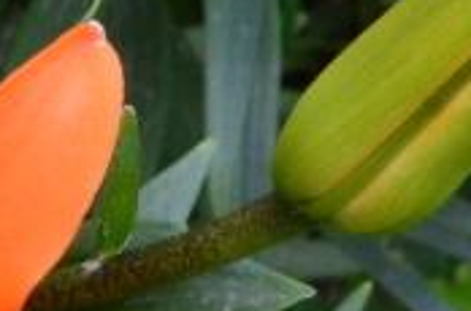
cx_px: -287
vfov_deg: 3.0
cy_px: 201
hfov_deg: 4.5
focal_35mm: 460
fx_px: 6002
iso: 2500
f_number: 20
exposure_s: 1/250
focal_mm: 52
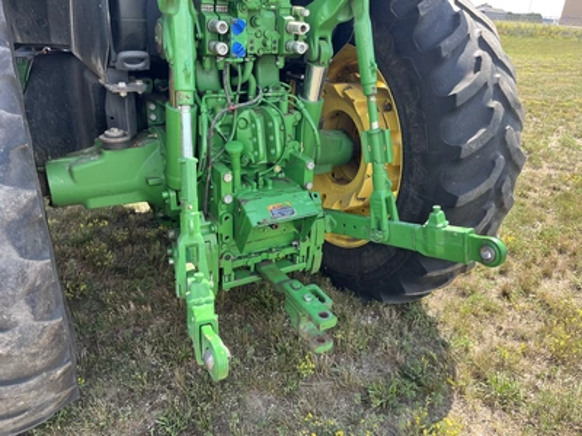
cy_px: 218
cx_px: 291
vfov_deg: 53.1
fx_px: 437
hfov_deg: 67.3
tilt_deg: -23.9
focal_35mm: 26
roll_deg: -1.6
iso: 50
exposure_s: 1/422
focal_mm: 5.1
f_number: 1.6
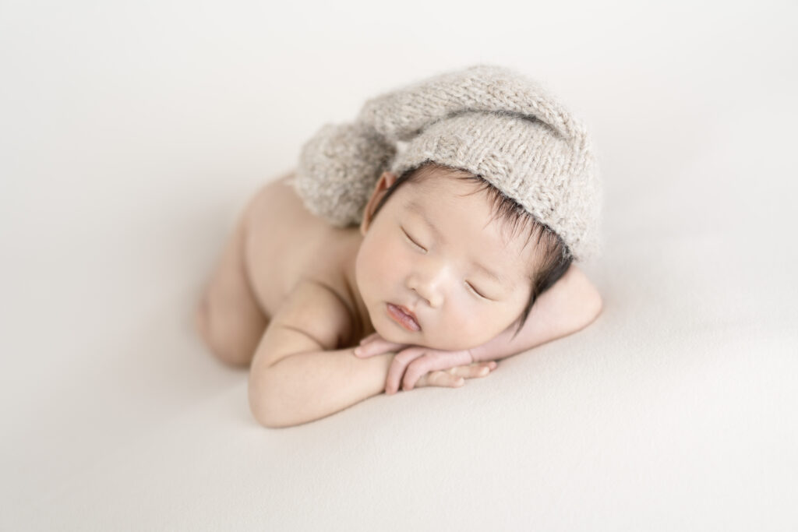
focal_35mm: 55
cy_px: 266
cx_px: 399
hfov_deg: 36.2
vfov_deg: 24.6
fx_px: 1219
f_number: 1.8
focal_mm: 55
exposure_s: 1/125
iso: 125
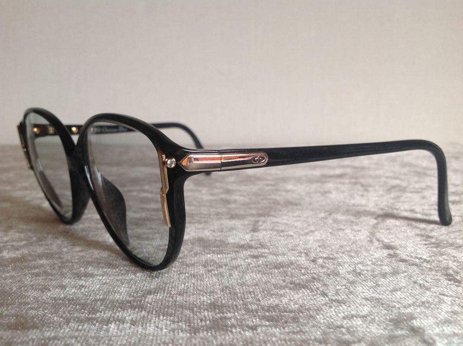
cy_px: 173
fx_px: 467
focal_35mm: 35
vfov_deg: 40.6
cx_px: 232
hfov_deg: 52.7
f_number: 2.4
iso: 50
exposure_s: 1/30
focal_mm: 4.28
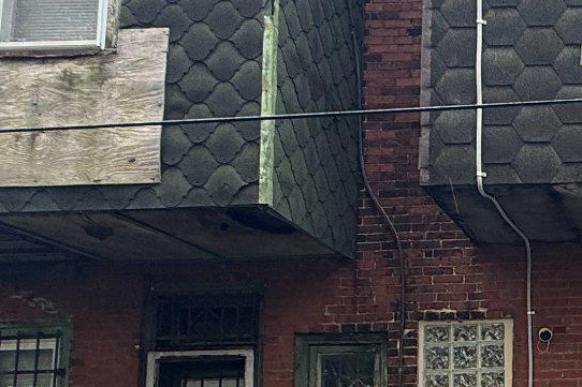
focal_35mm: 55
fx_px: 889
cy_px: 391
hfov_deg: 30.2
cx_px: 721
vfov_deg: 23.5
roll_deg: +1.4
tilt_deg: +6.4
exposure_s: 1/99
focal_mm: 2.22
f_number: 2.2
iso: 125
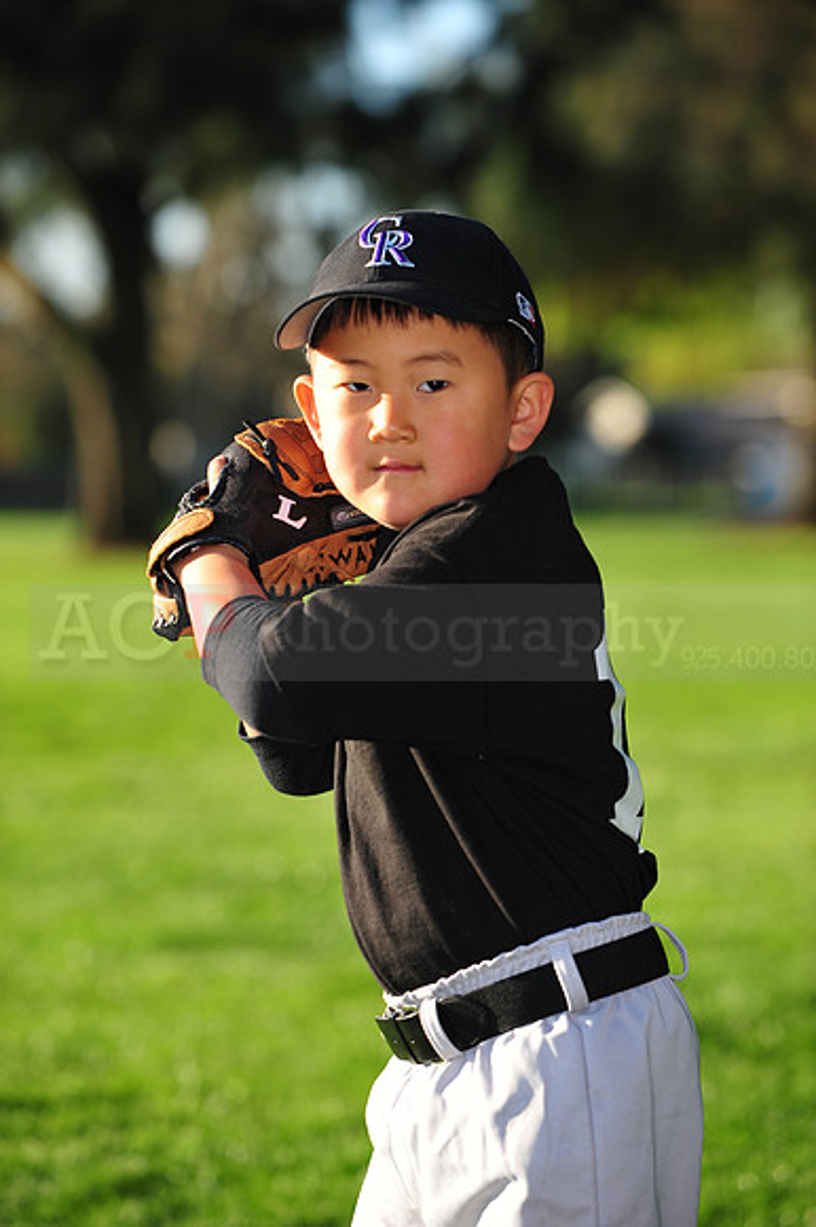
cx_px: 408
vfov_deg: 15.2
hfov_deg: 10.1
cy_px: 614
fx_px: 4595
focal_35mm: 135
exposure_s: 1/640
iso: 200
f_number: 4.5
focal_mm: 135
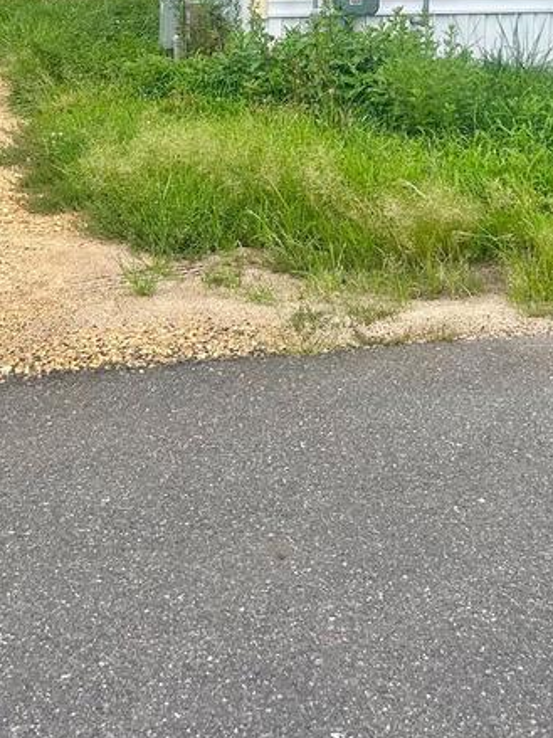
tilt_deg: -5.2
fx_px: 1364
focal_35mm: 64
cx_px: 355
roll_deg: -1.7
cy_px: -82
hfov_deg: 22.9
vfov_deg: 27.6
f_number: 1.5
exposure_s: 1/597
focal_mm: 5.7
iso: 50
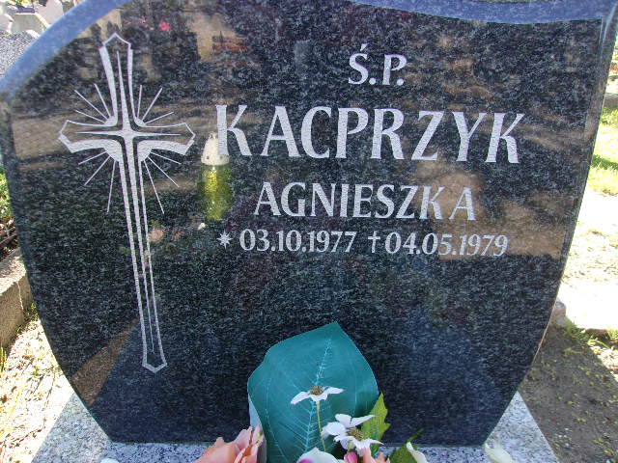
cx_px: 309
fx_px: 482
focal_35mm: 27
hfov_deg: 65.3
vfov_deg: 51.4
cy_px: 232
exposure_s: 1/100
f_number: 3
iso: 80
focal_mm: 4.9
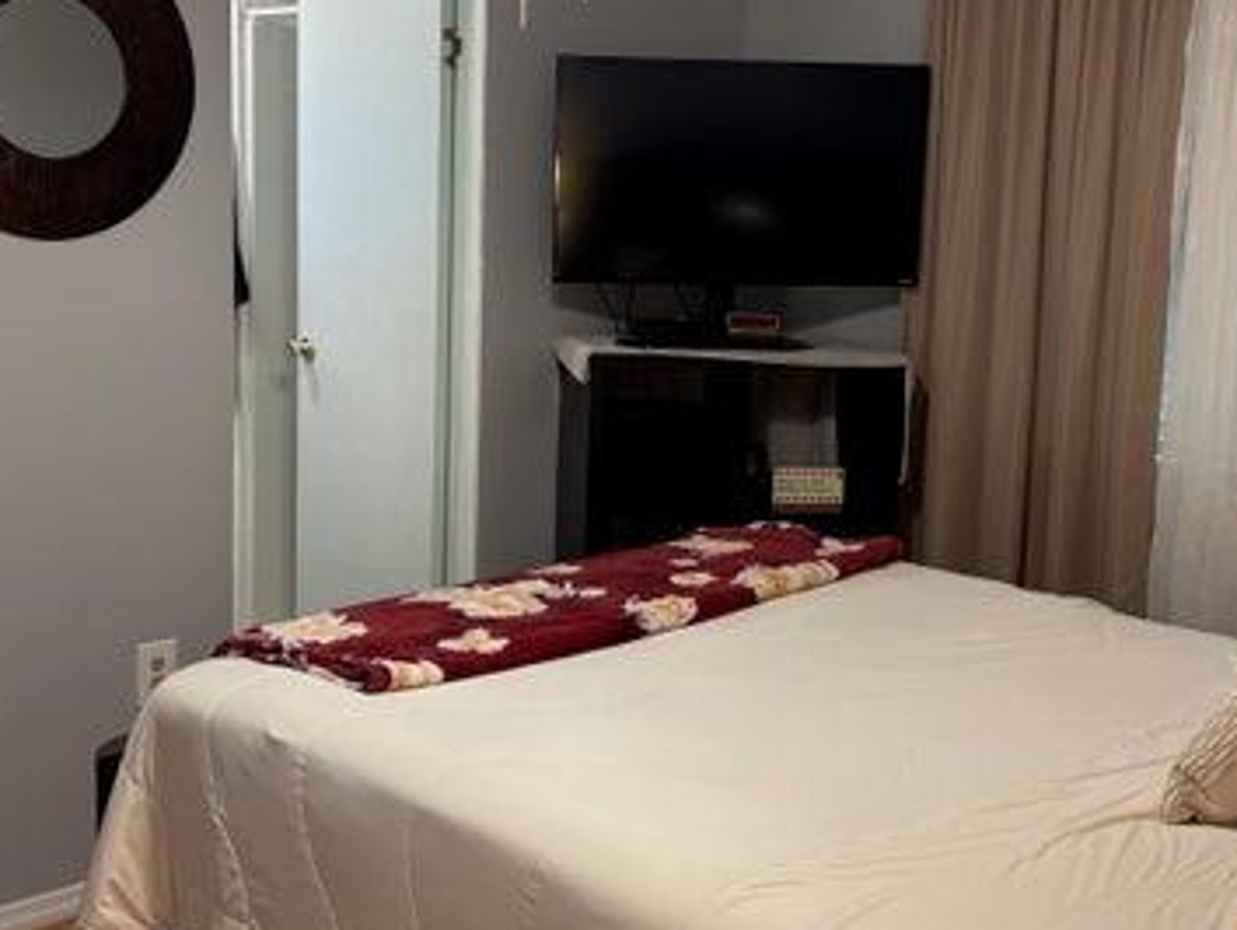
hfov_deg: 40.4
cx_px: 618
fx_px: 1681
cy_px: 413
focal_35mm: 47
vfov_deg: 30.9
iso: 100
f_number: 1.6
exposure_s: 1/60
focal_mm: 5.96
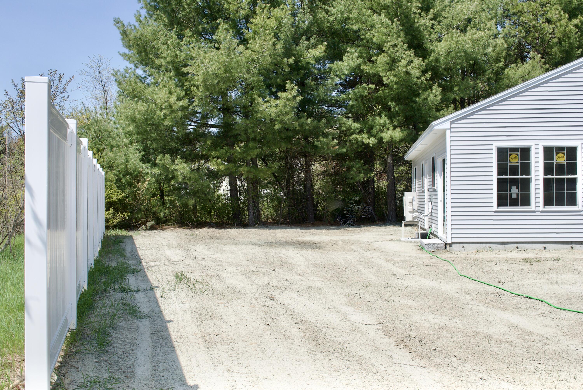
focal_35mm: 39
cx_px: 292
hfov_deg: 49.5
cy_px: 195
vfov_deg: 34.3
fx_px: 632
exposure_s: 1/200
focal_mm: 26
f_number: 9
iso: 100
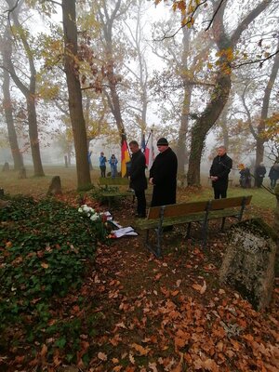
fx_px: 183
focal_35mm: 17
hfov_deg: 74.7
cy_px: 186
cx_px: 140
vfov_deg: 91.0
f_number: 2.4
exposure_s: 1/216
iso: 50
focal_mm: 2.7
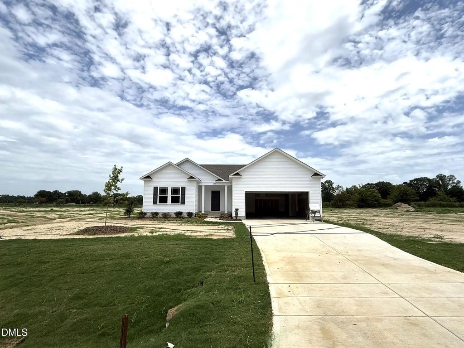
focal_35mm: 17
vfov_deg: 74.7
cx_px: 232
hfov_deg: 91.0
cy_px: 174
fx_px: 228
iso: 50
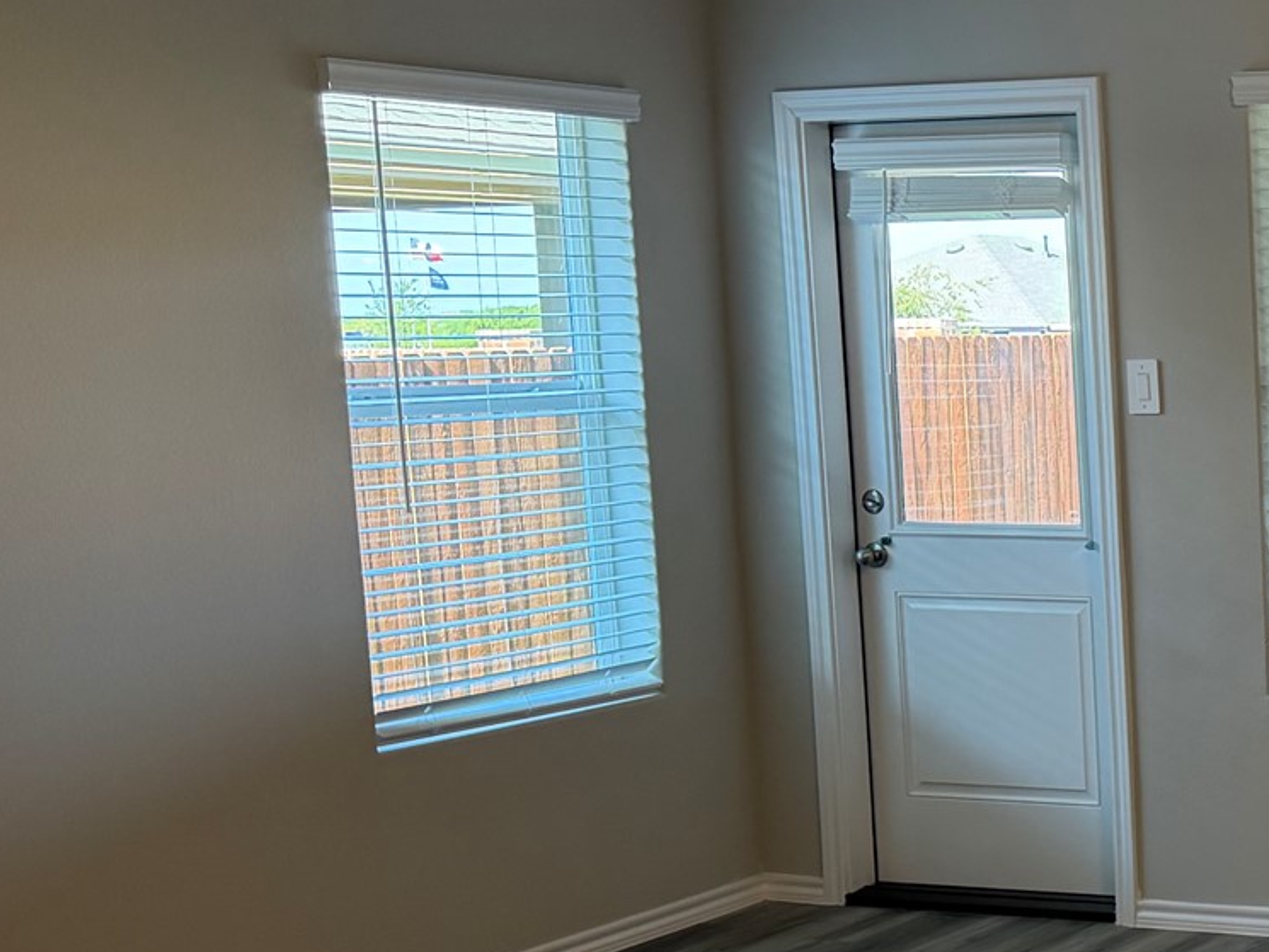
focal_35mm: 66
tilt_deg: -5.9
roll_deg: +1.7
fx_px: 2420
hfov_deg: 25.4
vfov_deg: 22.1
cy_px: 676
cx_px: 1642
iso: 200
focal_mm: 6.76
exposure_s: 1/137
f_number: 1.78
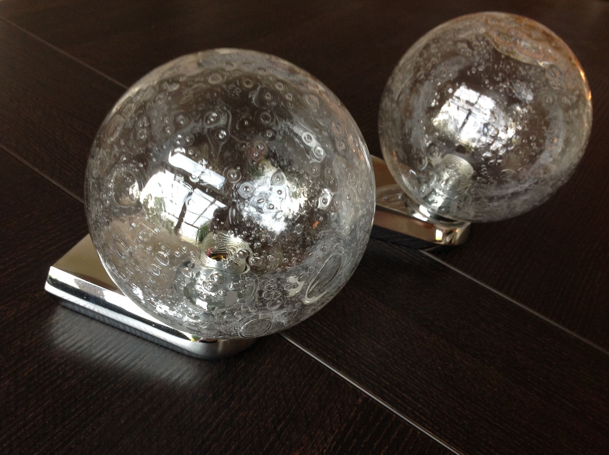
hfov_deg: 52.7
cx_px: 304
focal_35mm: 35
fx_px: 615
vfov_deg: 40.6
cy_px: 228
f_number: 2.4
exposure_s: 1/15
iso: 80
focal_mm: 4.28
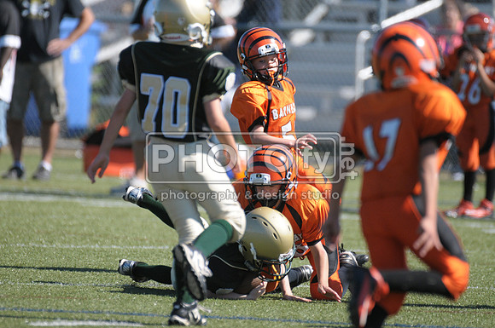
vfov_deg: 2.3
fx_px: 8238
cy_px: 164
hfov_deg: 3.4
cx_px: 248
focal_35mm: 600
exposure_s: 1/2500
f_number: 4
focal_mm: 400
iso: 640
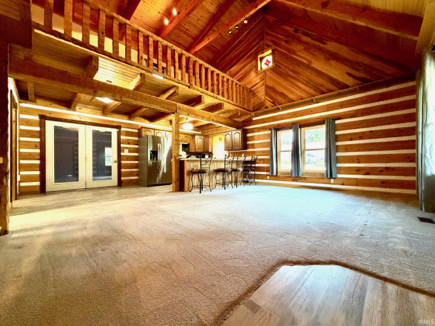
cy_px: 163
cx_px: 218
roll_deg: +0.9
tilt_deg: +0.3
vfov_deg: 85.7
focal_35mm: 14
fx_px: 176
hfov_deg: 102.1
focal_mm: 2.22
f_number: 2.2
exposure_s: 1/60
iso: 500
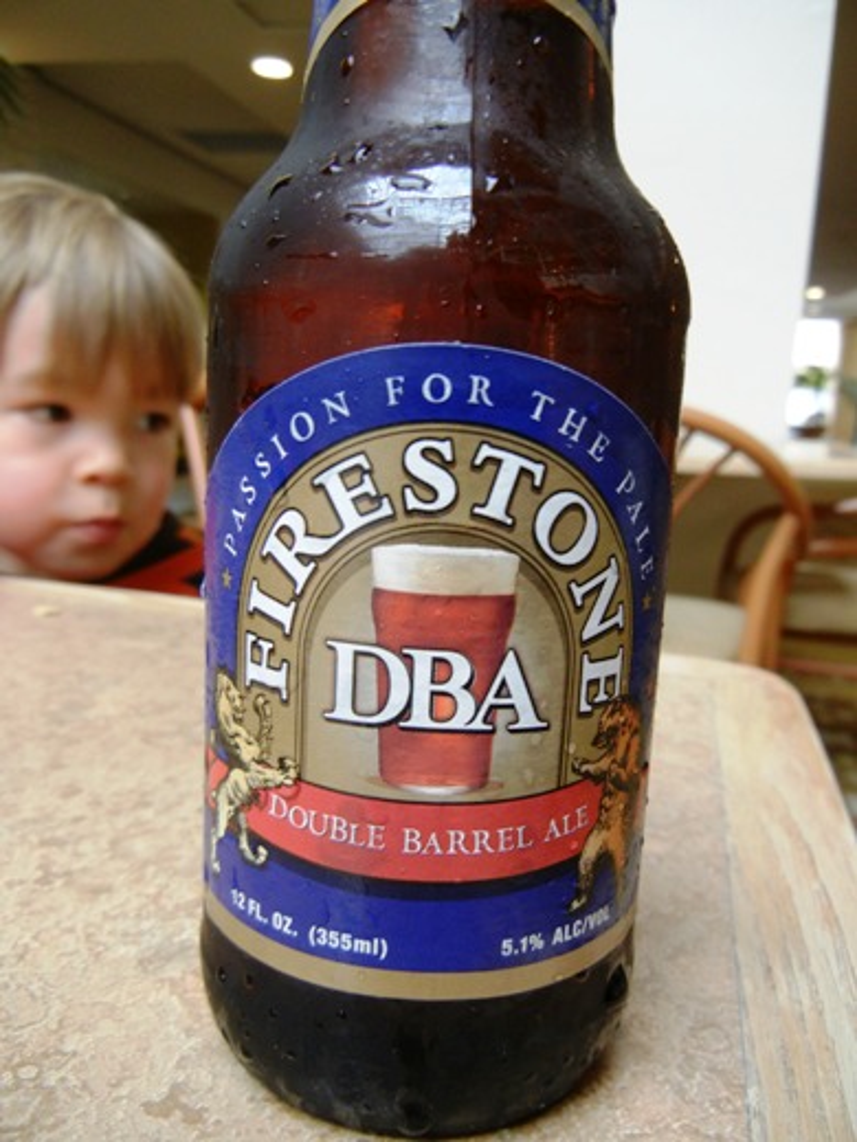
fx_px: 990
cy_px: 571
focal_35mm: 30
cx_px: 428
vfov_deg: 60.0
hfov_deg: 46.8
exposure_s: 1/30
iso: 293
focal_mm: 5.4
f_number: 3.5
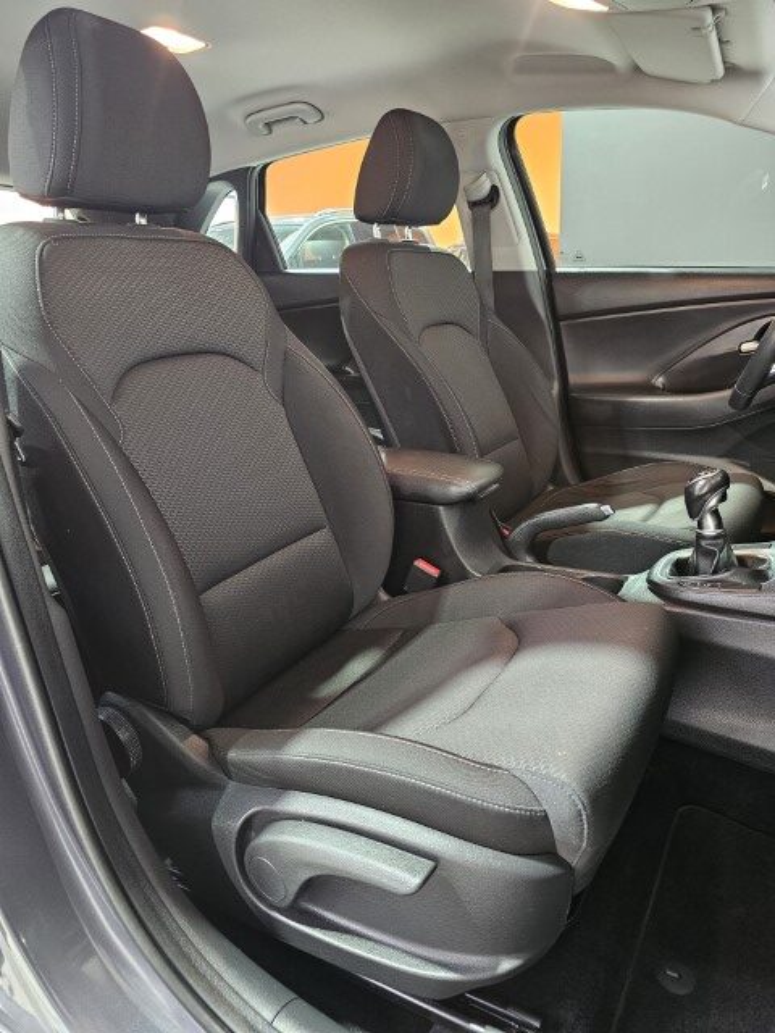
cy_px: 516
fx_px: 687
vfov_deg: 73.9
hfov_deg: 58.9
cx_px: 388
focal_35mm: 23
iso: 500
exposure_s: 1/25
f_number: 1.7
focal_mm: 6.3
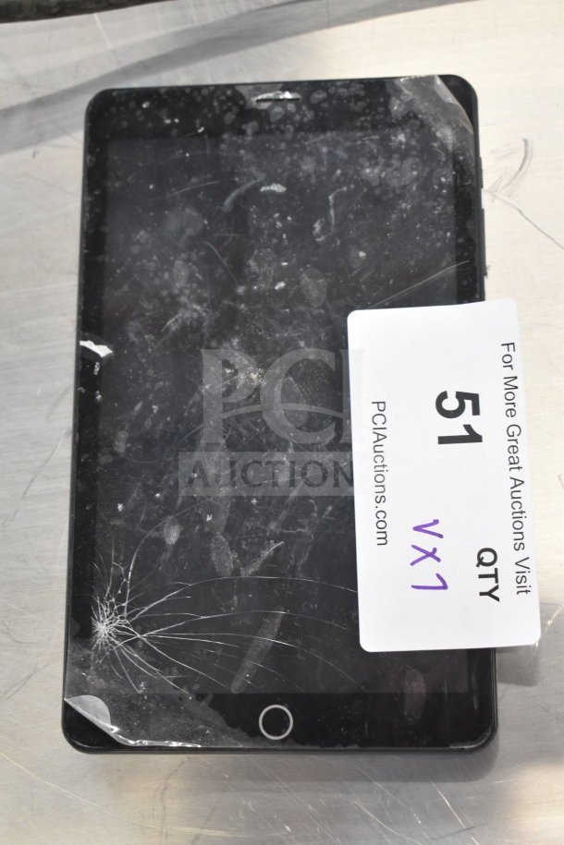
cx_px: 282
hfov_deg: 22.6
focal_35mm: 60
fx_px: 1410
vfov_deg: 33.4
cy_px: 422
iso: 2000
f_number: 5
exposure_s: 1/60
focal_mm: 40
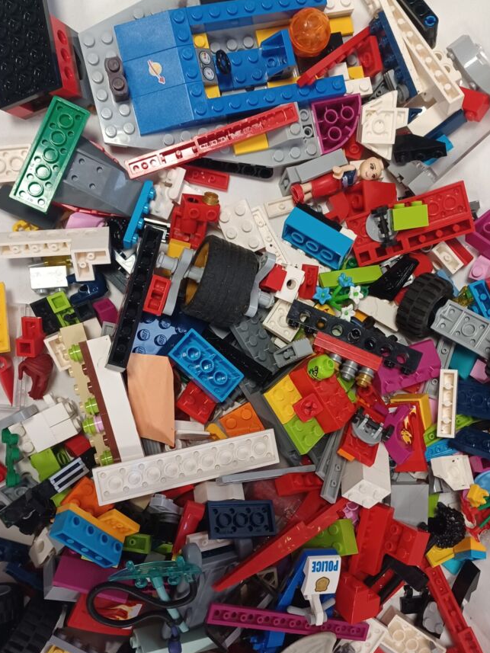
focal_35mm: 35
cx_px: 277
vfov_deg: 52.5
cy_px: 360
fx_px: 660
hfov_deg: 40.6
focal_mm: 4.6
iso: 320
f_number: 1.8
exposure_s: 1/33
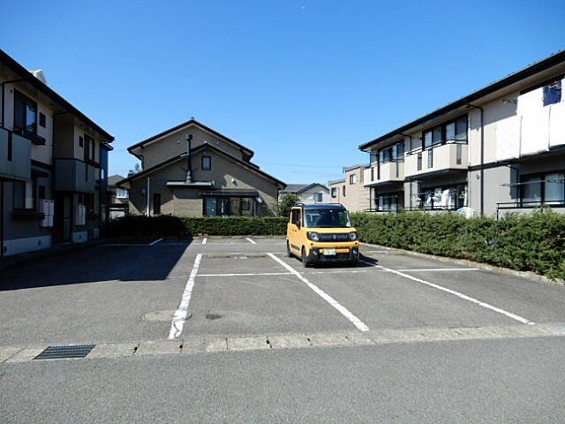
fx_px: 392
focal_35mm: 24
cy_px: 212
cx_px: 282
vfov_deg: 56.8
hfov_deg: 71.6
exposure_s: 1/800
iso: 80
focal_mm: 4.3
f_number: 3.4
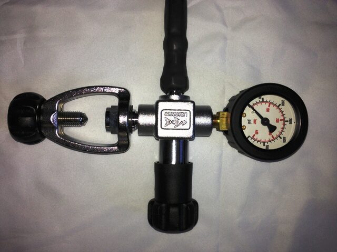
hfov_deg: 55.4
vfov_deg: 42.9
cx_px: 168
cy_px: 126
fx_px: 321
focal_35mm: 33
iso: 50
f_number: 2.4
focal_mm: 4.13
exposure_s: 1/125
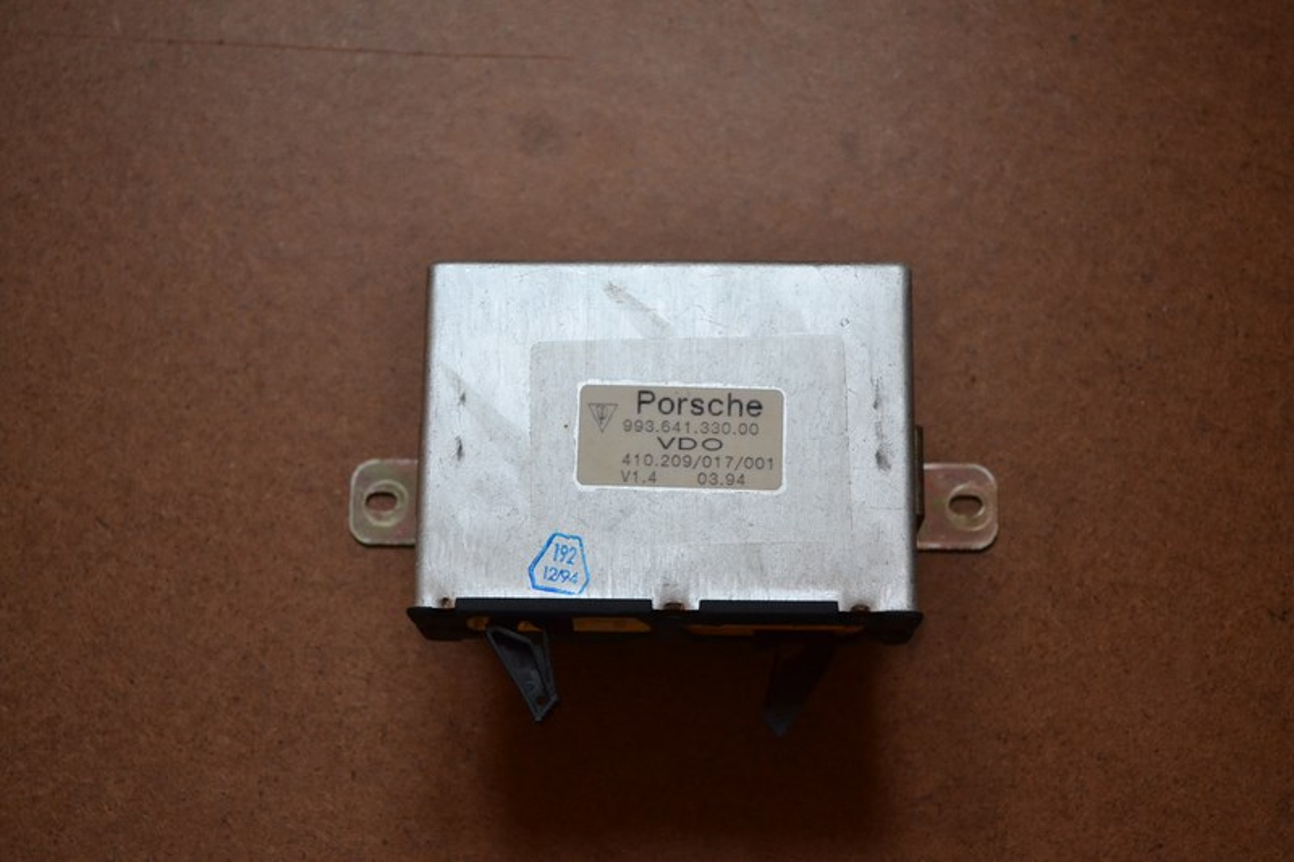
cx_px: 647
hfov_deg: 35.1
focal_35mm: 57
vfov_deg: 23.8
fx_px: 2048
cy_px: 431
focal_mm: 38
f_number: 5
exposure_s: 1/15
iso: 2000
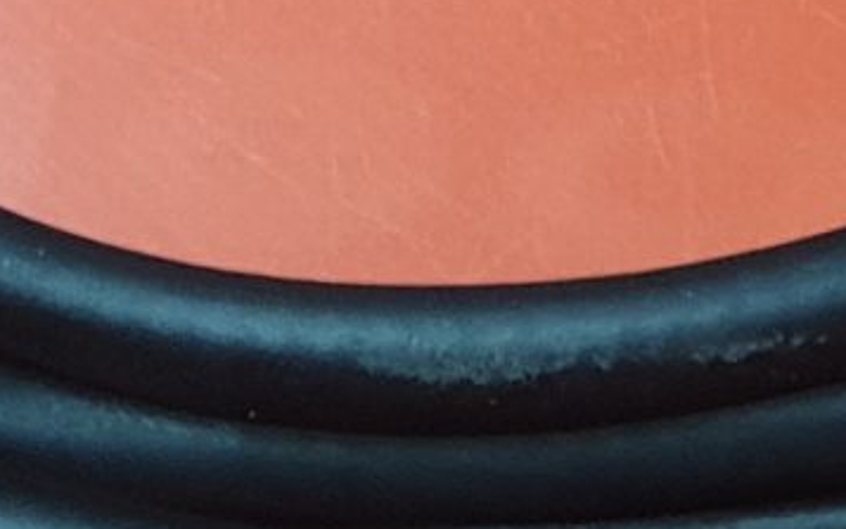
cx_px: -590
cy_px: -1020
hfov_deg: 5.3
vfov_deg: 3.3
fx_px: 9106
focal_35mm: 395
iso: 100
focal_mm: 6
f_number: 2.4
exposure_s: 1/33
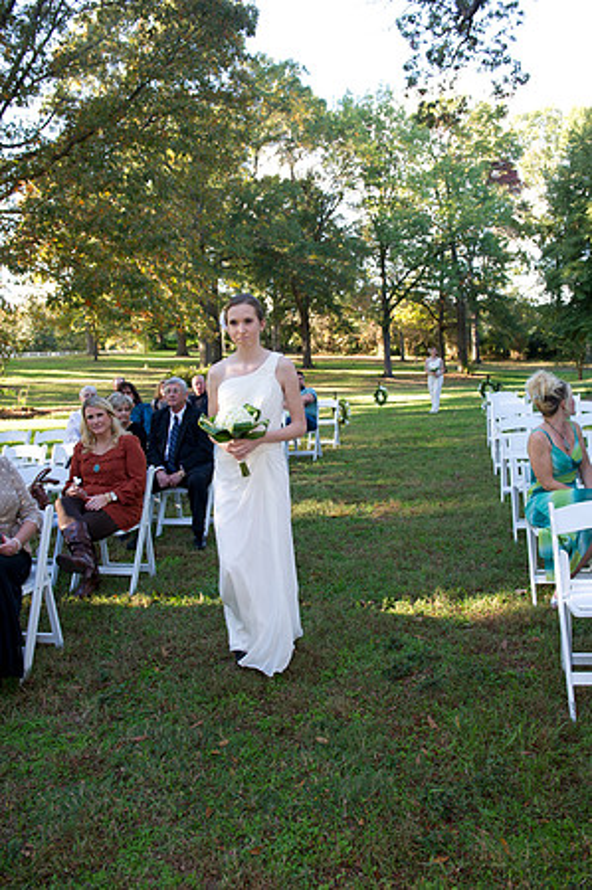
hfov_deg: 44.9
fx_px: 717
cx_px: 296
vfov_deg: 63.7
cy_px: 445
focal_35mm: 29
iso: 500
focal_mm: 29
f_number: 5.6
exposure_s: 1/125
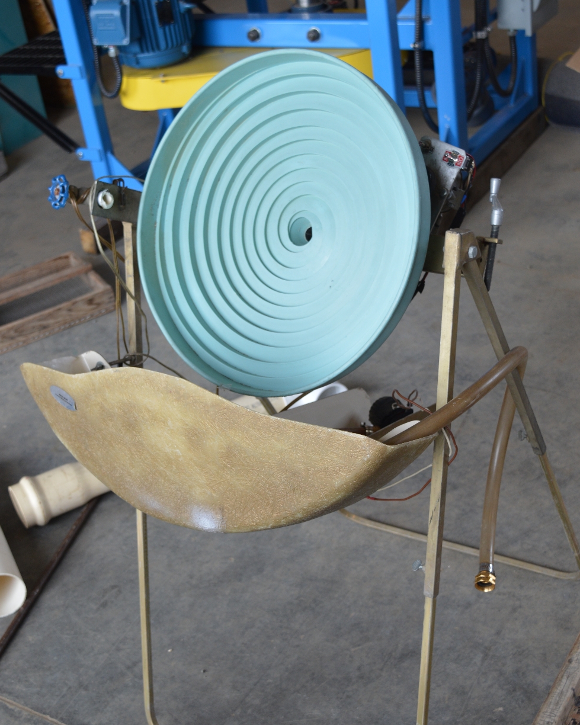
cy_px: 425
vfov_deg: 34.9
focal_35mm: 54
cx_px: 288
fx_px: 1150
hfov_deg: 28.3
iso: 250
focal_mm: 31
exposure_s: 1/125
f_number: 5.6
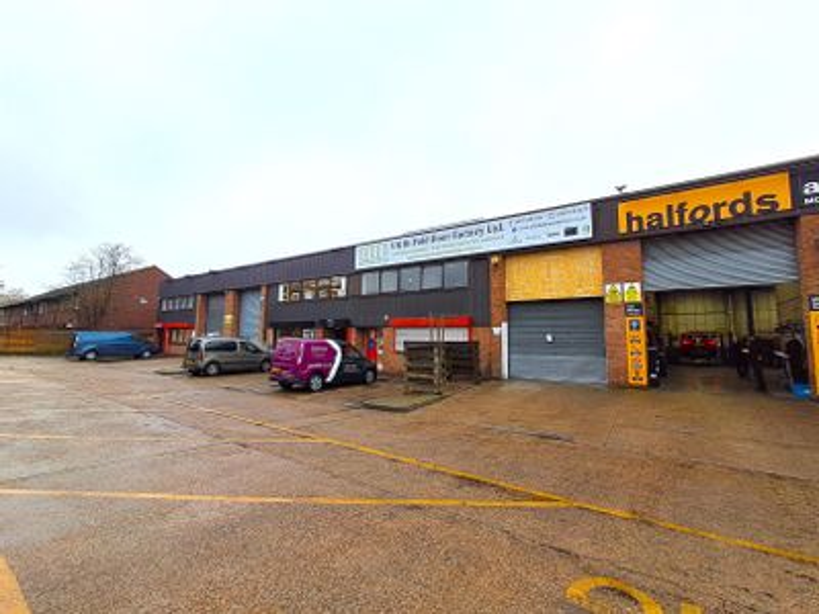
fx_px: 379
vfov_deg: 78.1
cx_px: 410
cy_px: 307
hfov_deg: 94.5
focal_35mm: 16
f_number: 2.2
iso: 40
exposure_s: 1/215
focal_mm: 1.64
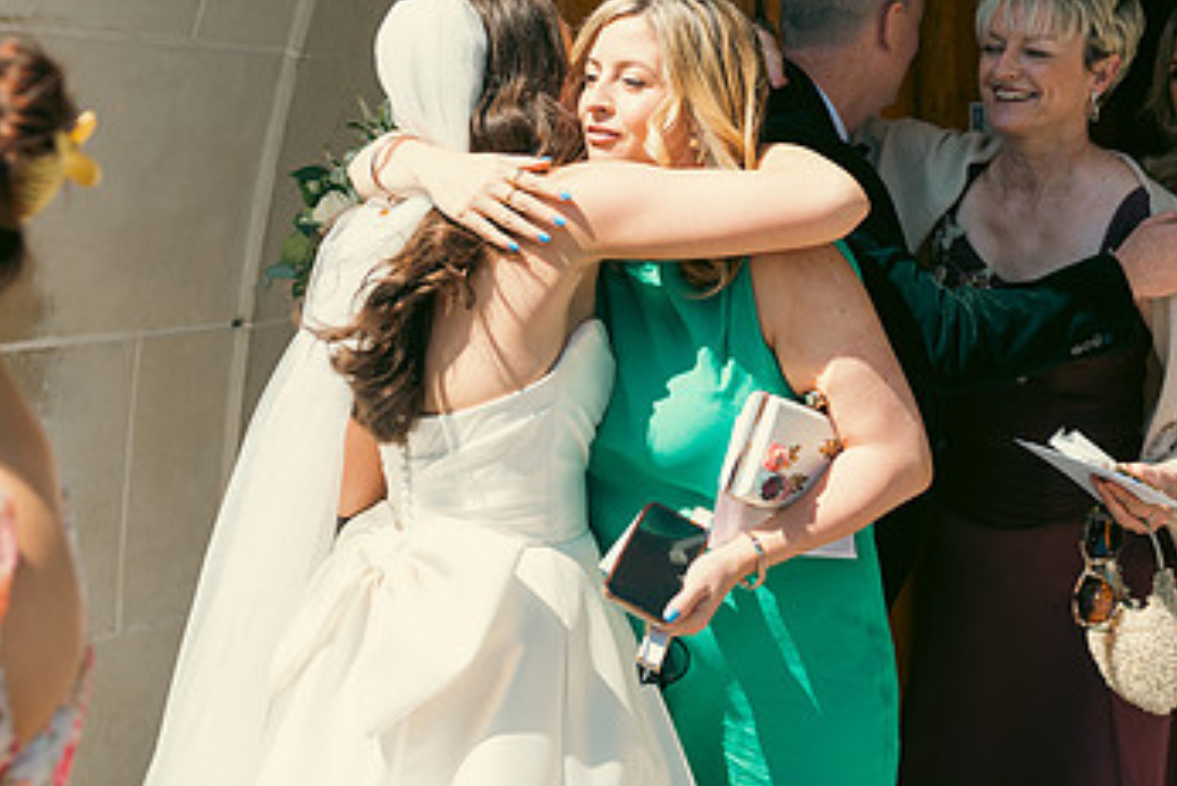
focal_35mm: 67
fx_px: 2191
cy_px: 213
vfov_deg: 20.2
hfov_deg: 30.0
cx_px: 670
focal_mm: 40
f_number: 3.5
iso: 100
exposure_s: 1/800
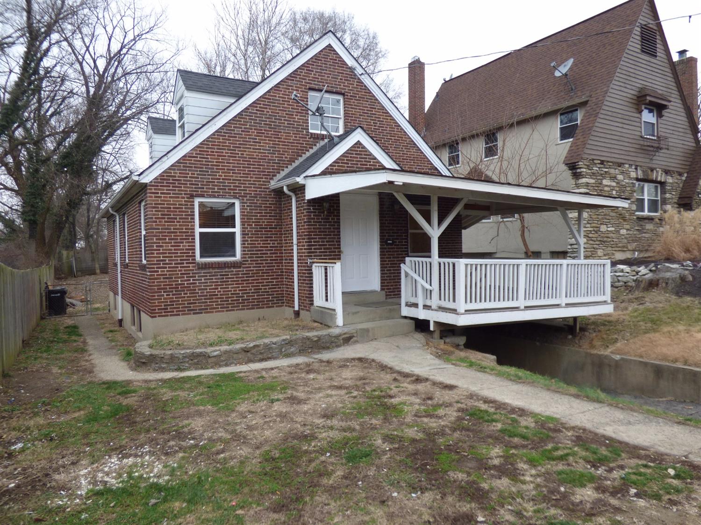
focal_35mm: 24
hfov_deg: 71.6
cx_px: 350
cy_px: 262
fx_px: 486
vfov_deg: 56.8
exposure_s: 1/160
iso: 100
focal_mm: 4.25
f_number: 3
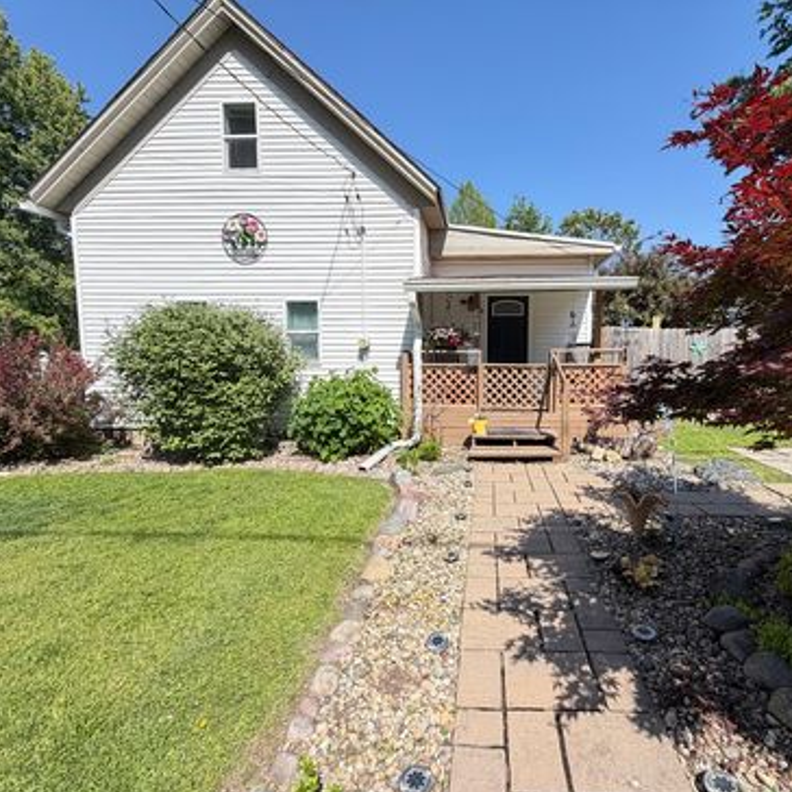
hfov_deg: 83.1
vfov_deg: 84.0
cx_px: 470
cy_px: 406
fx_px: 440
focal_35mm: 17
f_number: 2.2
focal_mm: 2.22
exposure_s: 1/770
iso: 40
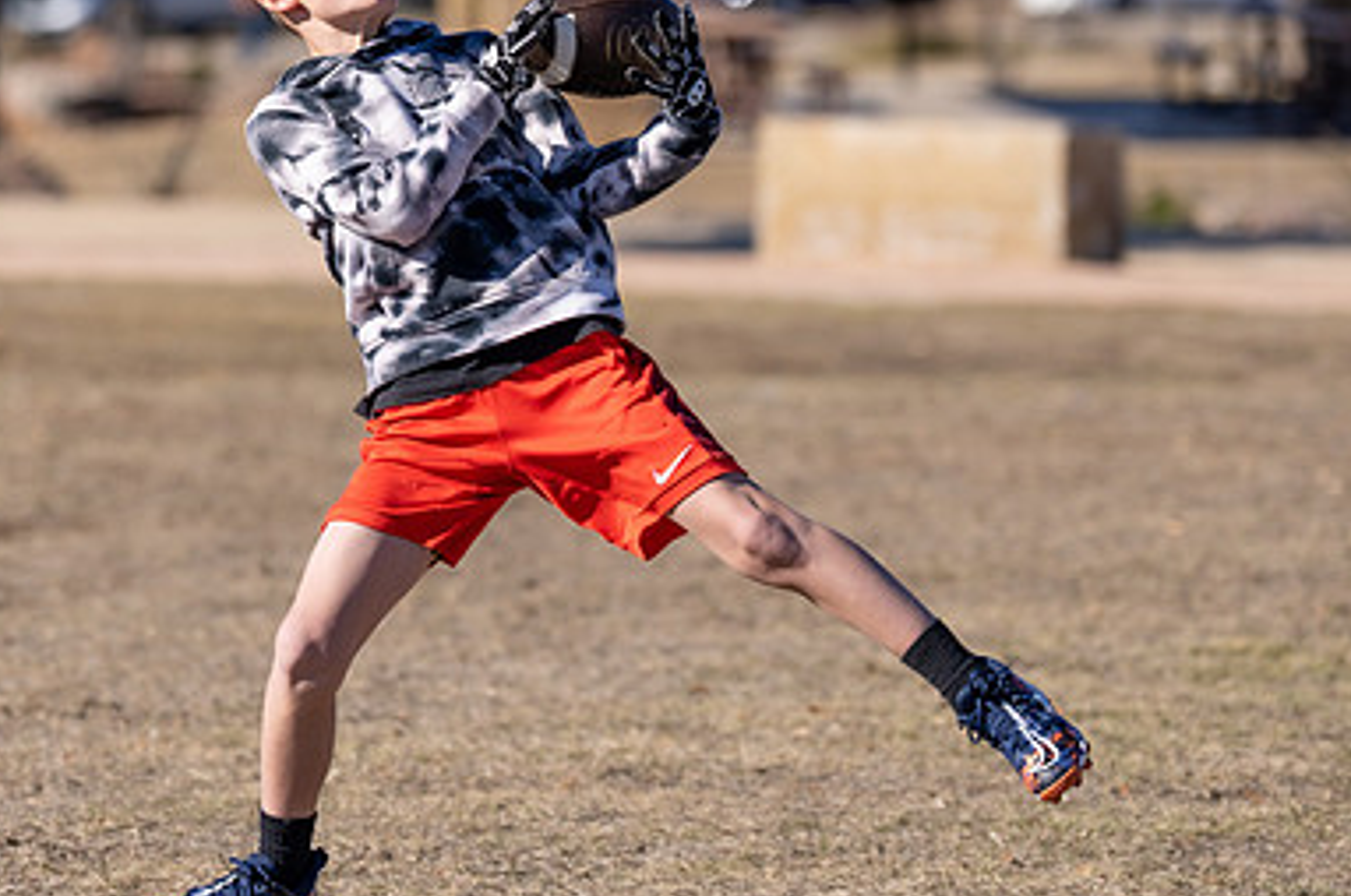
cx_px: 356
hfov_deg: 8.3
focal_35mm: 249
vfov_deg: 5.5
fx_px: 9329
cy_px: 286
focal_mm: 129
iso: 100
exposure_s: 1/2000
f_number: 2.8
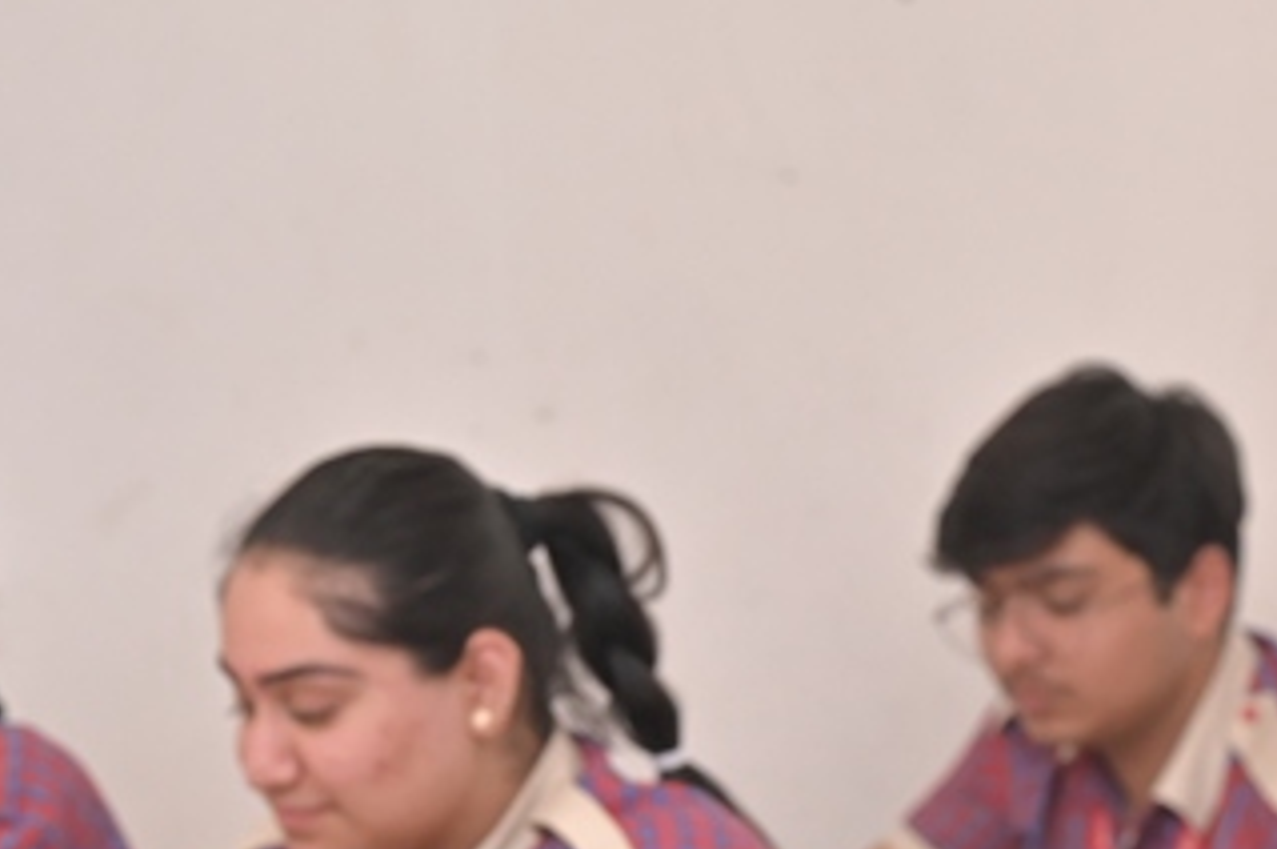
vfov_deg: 5.8
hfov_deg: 8.7
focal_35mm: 234
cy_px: 1093
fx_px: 8292
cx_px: 1333
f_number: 4.5
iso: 1250
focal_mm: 77
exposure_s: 1/200
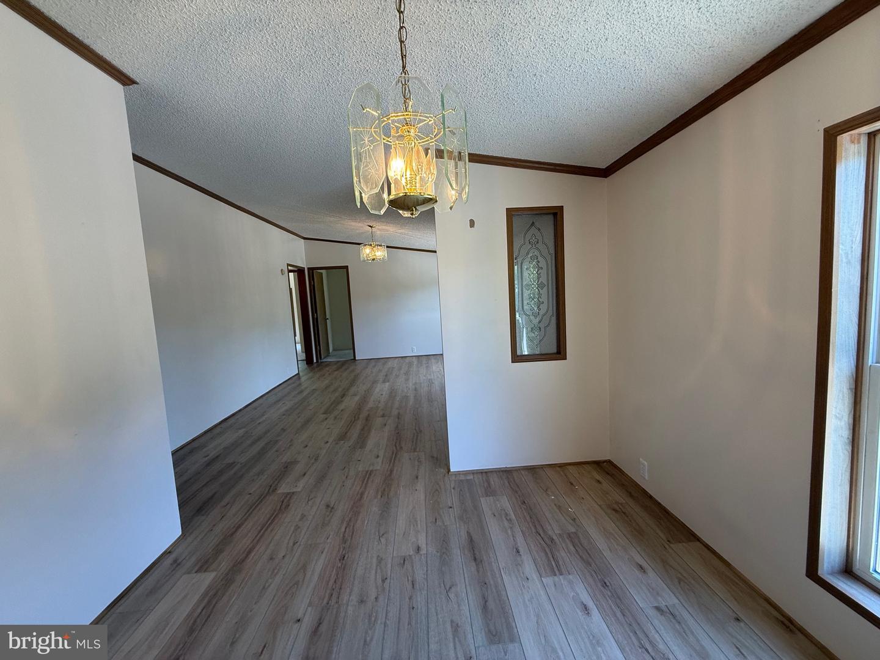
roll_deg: +3.8
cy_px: 330
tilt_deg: -5.4
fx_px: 356
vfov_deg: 85.7
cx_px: 440
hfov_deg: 102.1
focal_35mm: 14
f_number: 2.2
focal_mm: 2.22
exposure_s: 1/120
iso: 125
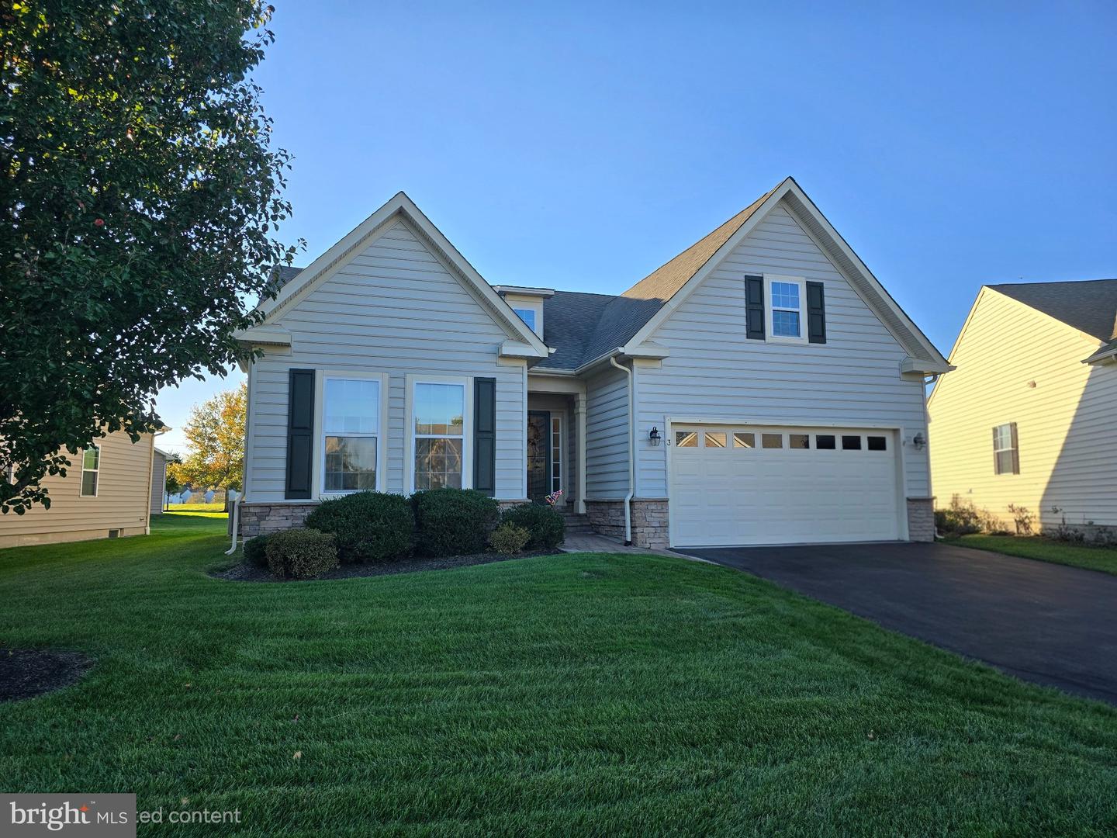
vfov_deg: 58.9
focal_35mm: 23
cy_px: 419
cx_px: 558
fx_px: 742
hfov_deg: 73.9
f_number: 1.7
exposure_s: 1/476
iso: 12
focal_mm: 6.3
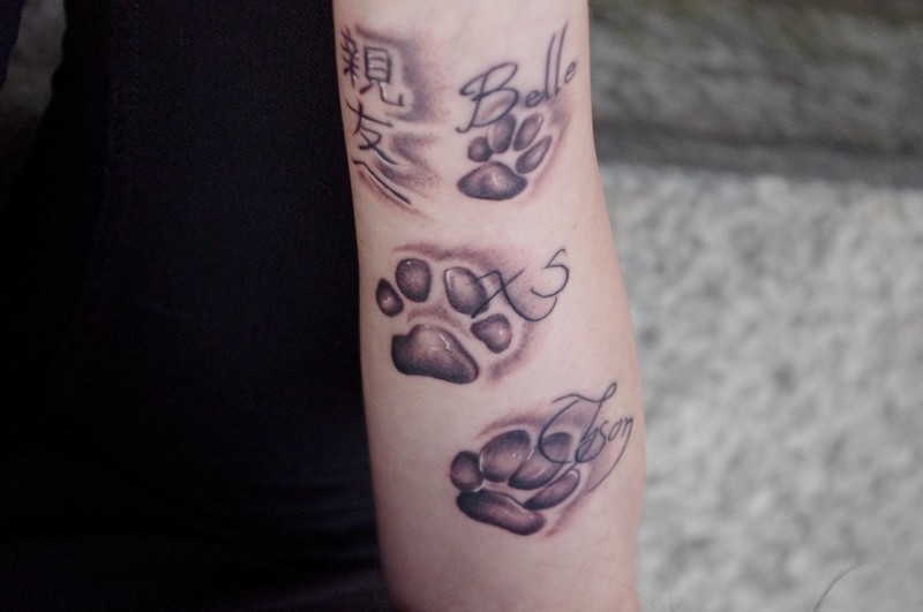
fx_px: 2099
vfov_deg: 16.6
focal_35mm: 82
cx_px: 462
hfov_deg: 24.8
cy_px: 306
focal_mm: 55
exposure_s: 1/100
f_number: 5.6
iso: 3200
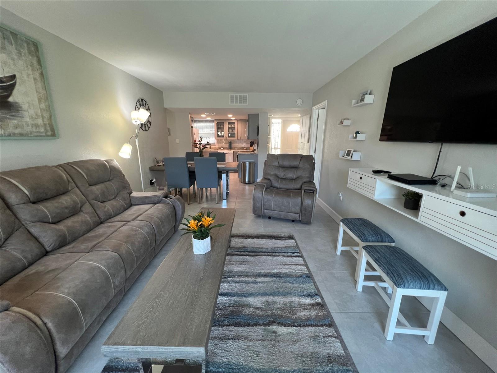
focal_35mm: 13
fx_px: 187
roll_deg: -1.7
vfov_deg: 89.9
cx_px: 248
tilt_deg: -11.8
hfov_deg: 106.2
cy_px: 186
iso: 200
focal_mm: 1.57
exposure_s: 1/120
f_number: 1.8
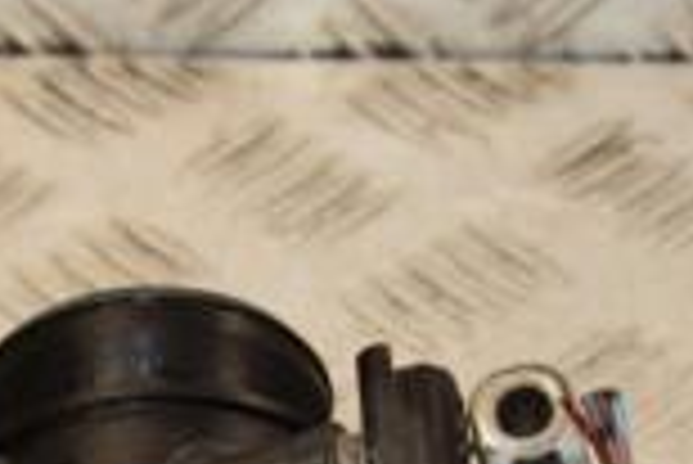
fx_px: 5857
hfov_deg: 6.8
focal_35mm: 304
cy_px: 860
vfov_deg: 4.5
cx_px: 76
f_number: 7.1
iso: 800
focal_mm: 52
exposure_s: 1/200
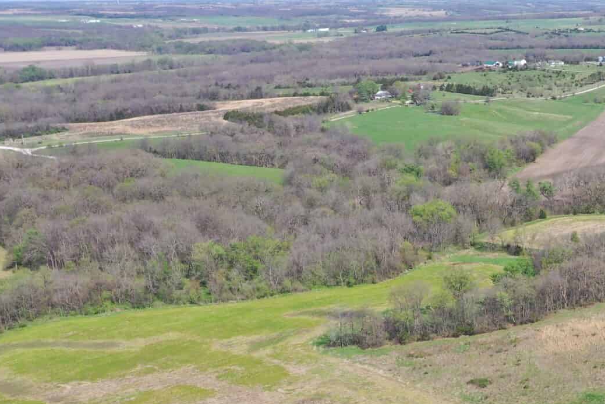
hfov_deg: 27.1
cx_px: 647
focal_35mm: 69
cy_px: 395
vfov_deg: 19.2
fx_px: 1160
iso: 100
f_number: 5.6
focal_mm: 10.26
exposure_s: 1/400
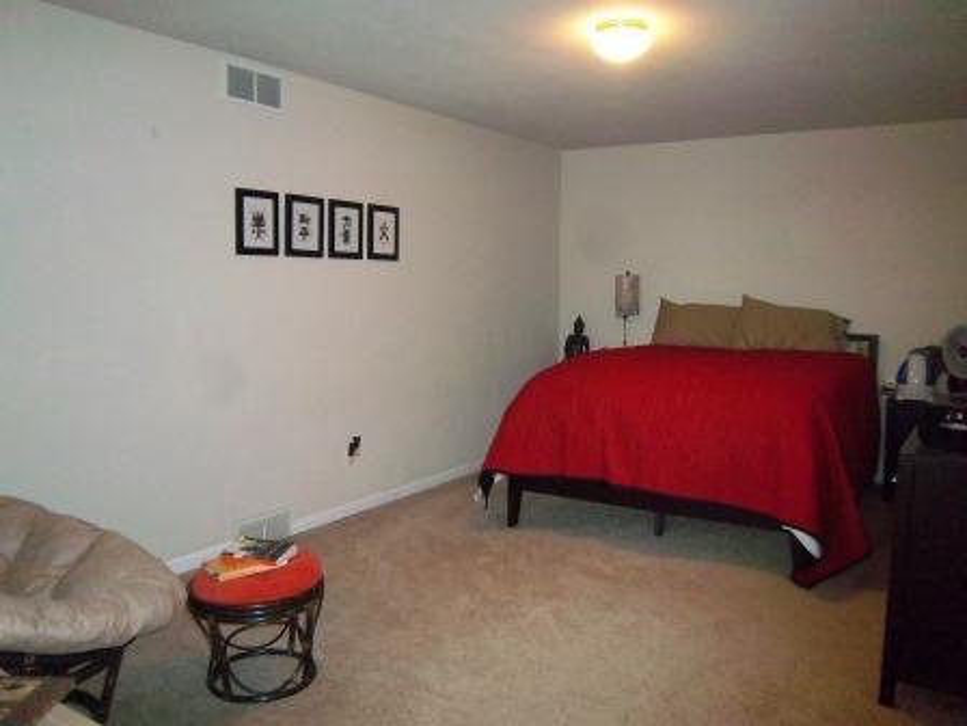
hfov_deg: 63.4
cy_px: 363
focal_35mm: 28
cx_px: 484
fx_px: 782
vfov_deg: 49.7
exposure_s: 1/30
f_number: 3.5
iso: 320
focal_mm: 5.05
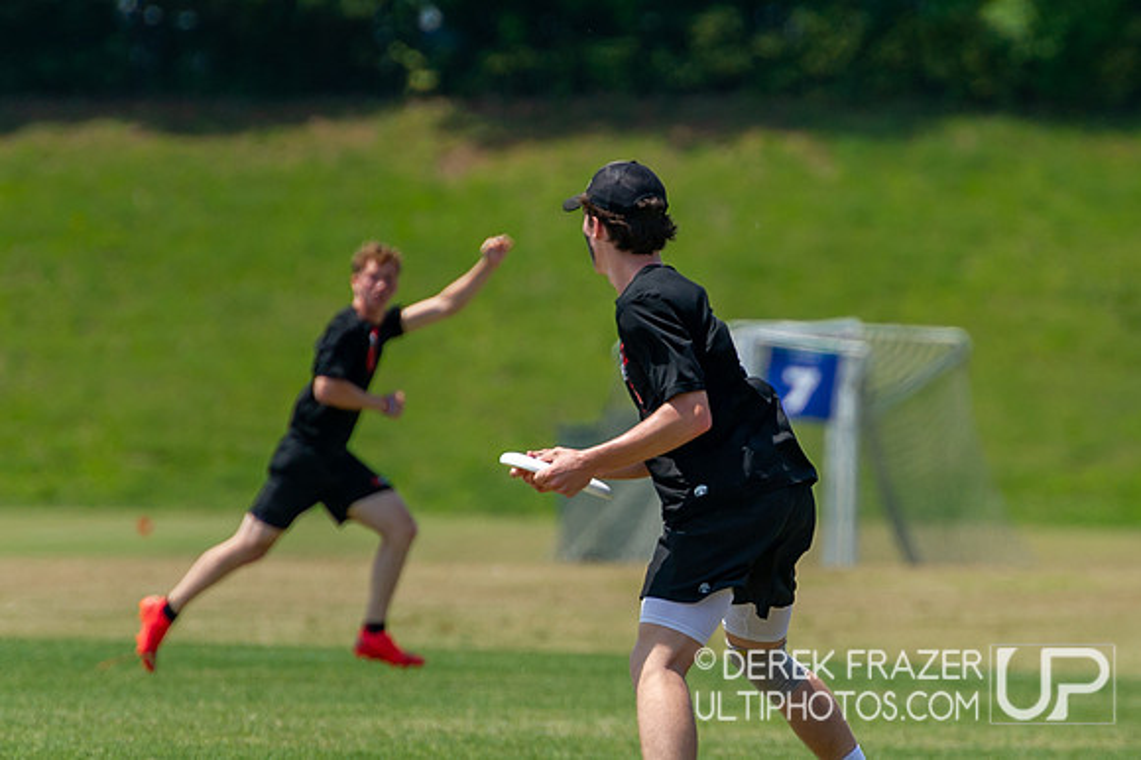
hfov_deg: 3.3
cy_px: 350
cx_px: 765
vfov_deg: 2.2
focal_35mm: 625
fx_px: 19791
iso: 220
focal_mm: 280
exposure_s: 1/2000
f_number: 4
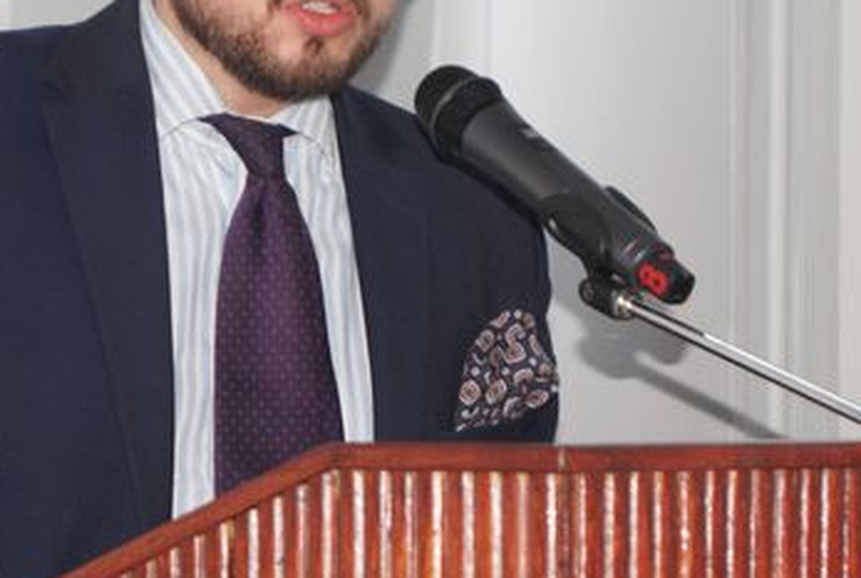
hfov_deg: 10.8
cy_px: 223
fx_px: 4558
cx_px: 261
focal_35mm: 190
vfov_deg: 7.3
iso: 400
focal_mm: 55
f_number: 5.6
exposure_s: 1/80
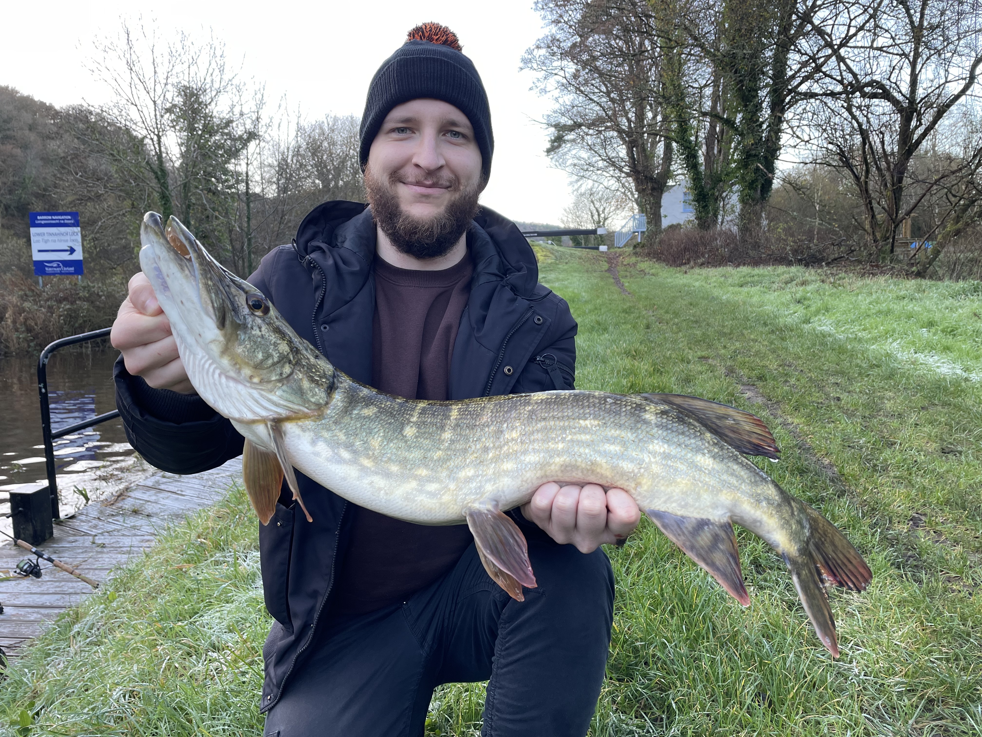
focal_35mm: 26
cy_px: 368
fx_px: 738
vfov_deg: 53.1
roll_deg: +1.2
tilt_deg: -6.9
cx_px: 491
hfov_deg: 67.3
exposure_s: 1/121
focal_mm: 4.2
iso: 50
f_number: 1.6
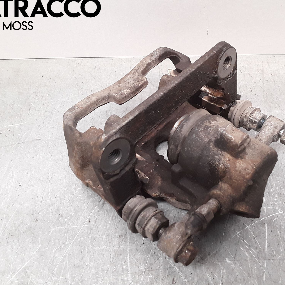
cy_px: 144
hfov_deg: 48.0
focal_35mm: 34
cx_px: 179
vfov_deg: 48.5
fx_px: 317
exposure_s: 1/50
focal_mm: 2.91
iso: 80
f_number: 1.9
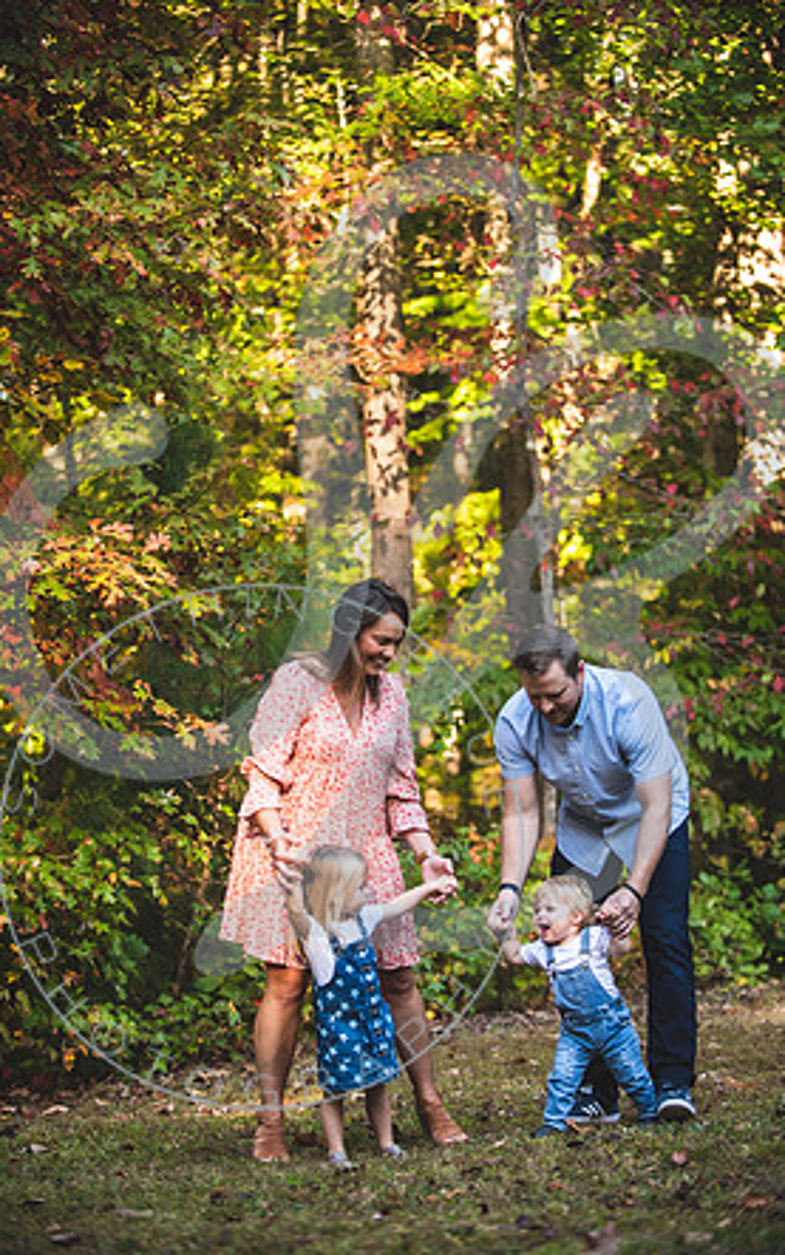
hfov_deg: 14.7
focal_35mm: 89
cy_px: 632
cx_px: 388
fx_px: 3045
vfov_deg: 23.3
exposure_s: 1/320
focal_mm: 86
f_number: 2.8
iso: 400
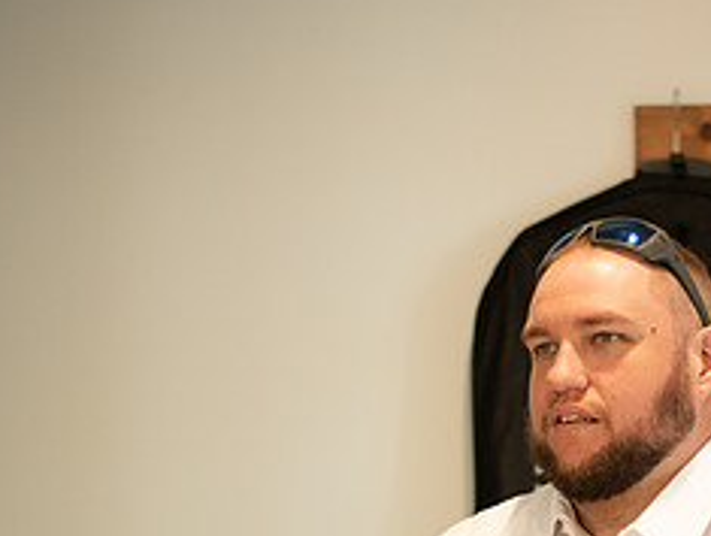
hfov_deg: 15.3
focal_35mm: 128
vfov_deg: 11.5
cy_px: 516
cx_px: 599
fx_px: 2633
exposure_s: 1/160
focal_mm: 50
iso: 800
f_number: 1.8
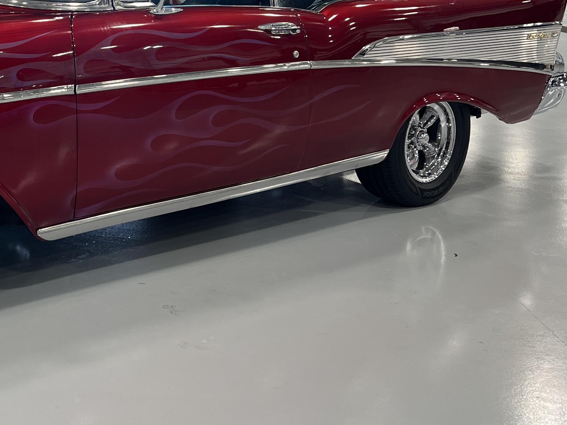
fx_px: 934
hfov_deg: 32.0
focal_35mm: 57
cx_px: 48
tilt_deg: -6.2
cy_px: 42
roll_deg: +0.3
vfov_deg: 24.9
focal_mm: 5.7
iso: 50
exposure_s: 1/120
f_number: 1.5
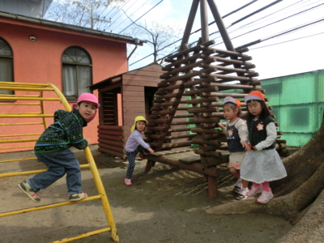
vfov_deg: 56.8
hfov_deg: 71.6
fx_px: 225
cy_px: 122
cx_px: 162
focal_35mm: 24
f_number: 3
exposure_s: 1/640
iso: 80
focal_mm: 4.24
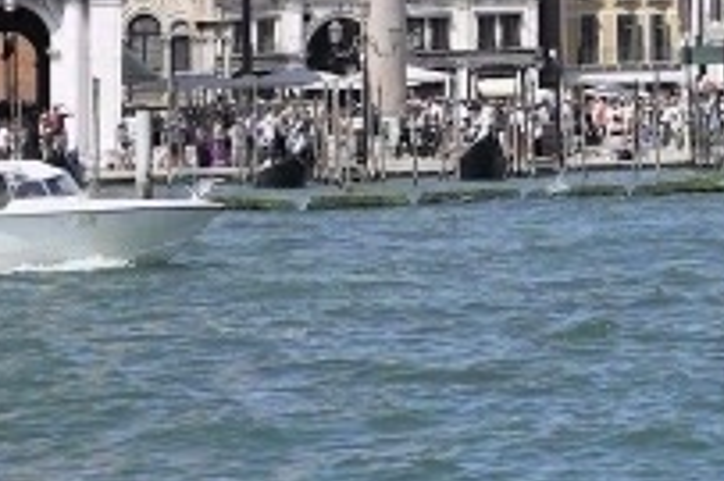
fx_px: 4401
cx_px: 692
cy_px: -844
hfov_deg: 9.4
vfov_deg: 5.9
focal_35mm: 219
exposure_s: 1/2000
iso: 100
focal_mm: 37
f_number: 4
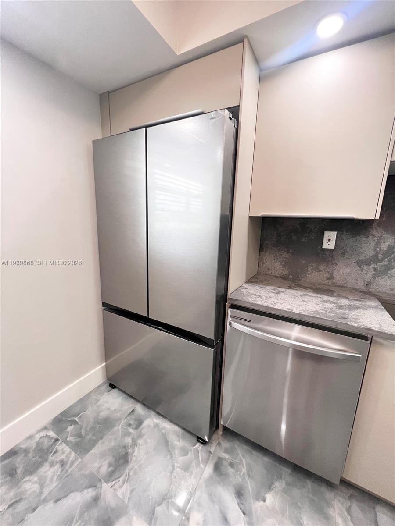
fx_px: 198
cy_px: 263
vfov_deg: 106.2
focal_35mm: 13
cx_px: 198
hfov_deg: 89.9
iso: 125
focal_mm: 1.57
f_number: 1.8
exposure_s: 1/120
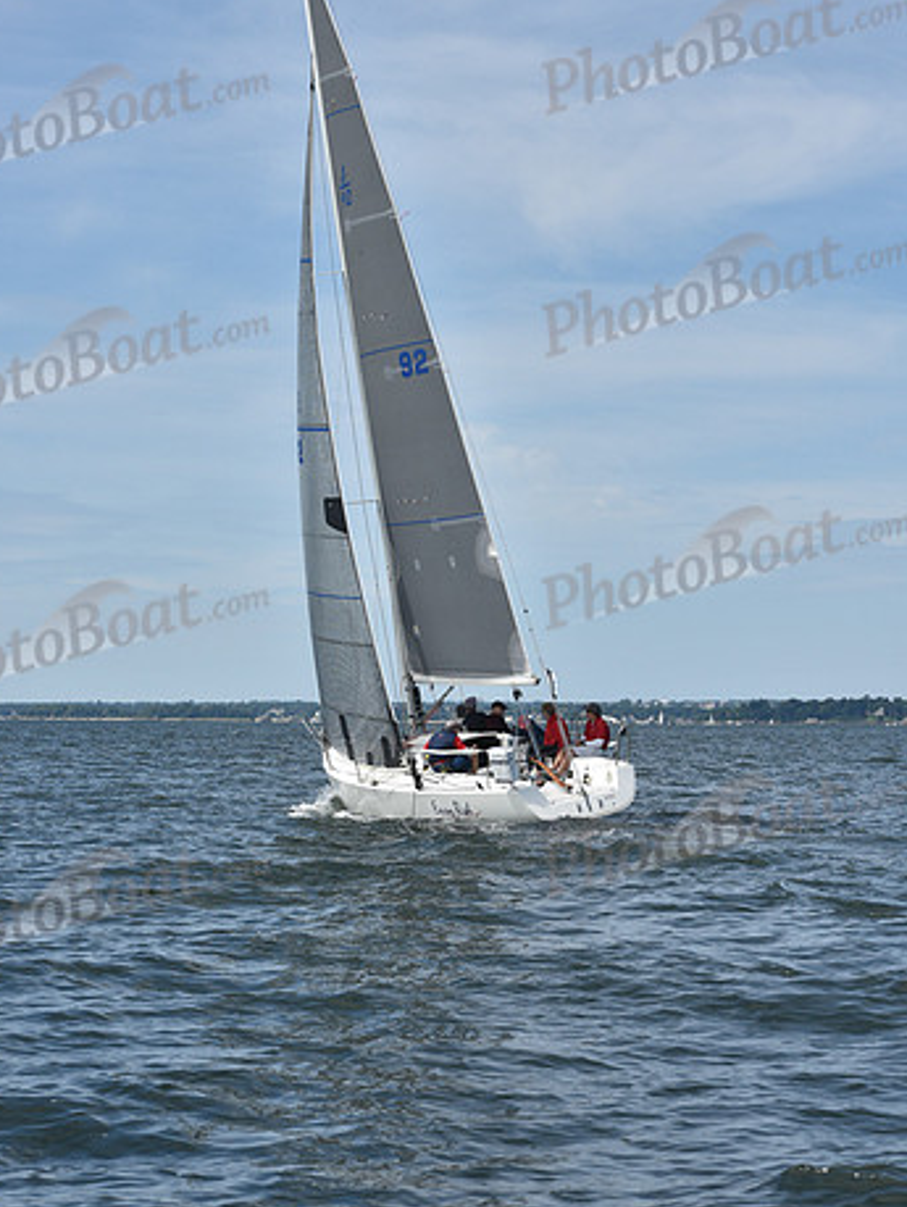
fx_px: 2965
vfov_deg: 23.0
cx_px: 406
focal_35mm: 85
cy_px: 463
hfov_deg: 17.4
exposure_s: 1/1000
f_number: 10
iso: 320
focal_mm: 70
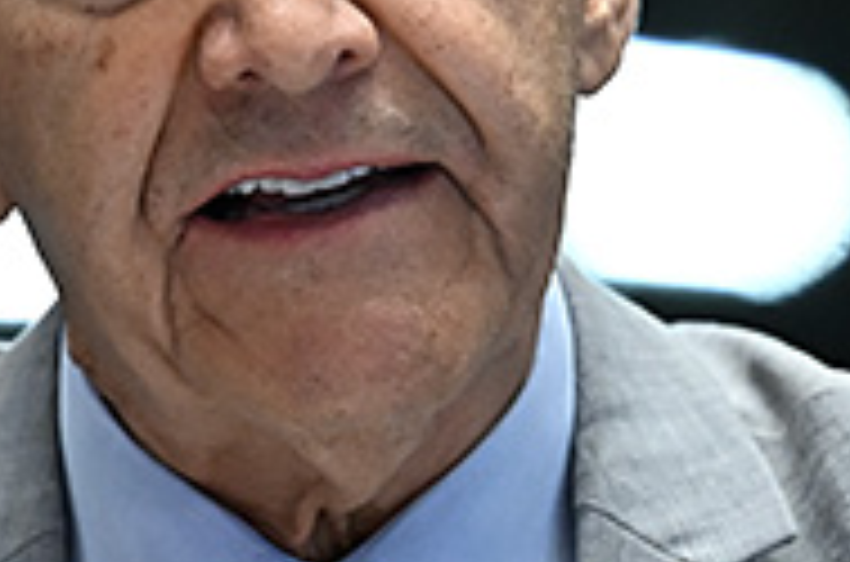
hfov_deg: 2.8
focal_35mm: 727
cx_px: 998
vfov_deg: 1.9
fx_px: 17122
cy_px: 40
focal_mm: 160
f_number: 2.8
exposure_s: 1/250
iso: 2000
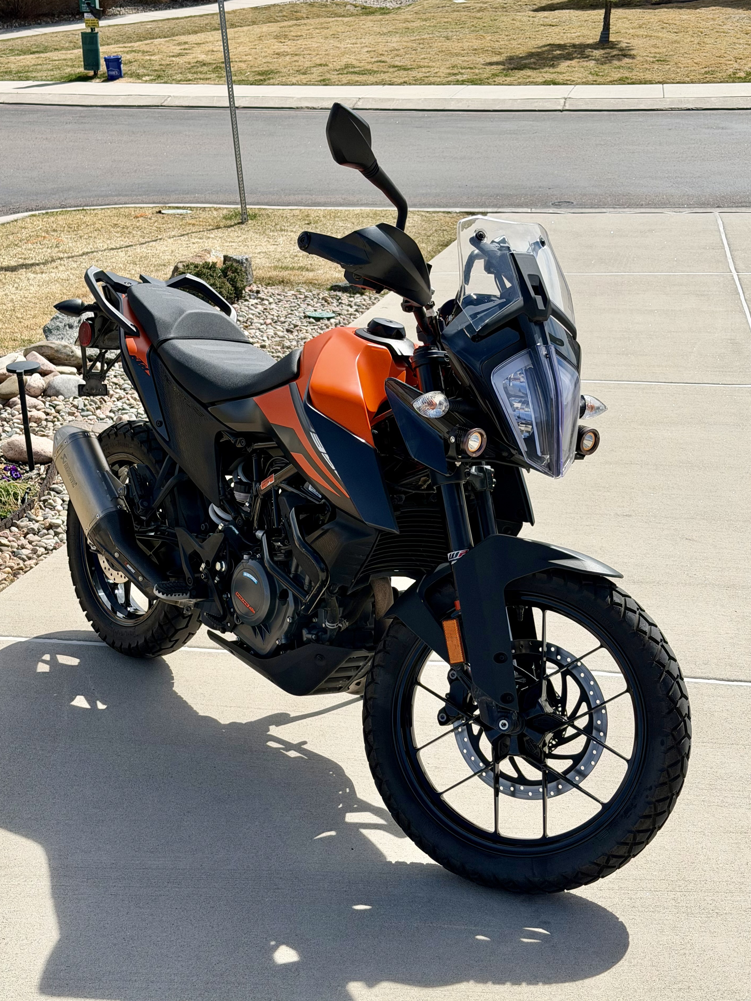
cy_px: 491
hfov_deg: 28.6
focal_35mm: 51
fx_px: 1475
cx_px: 363
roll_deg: +0.6
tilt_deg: -21.6
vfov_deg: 37.5
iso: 64
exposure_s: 1/4329
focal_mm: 6.76
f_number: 1.78
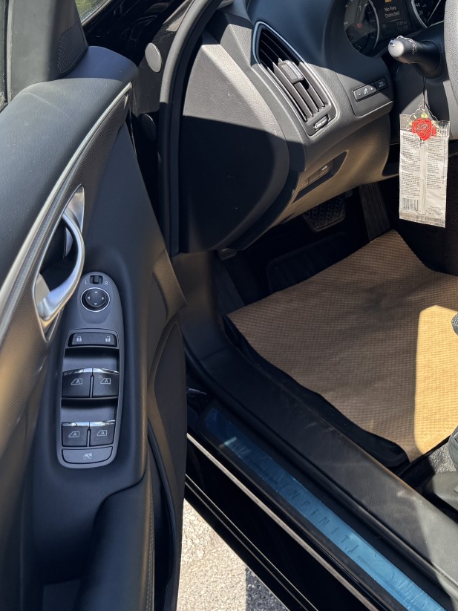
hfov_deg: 30.9
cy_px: 225
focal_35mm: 42
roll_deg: -3.3
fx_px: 741
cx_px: 492
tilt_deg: -29.0
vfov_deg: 44.4
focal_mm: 6.76
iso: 80
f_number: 1.78
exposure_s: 1/549
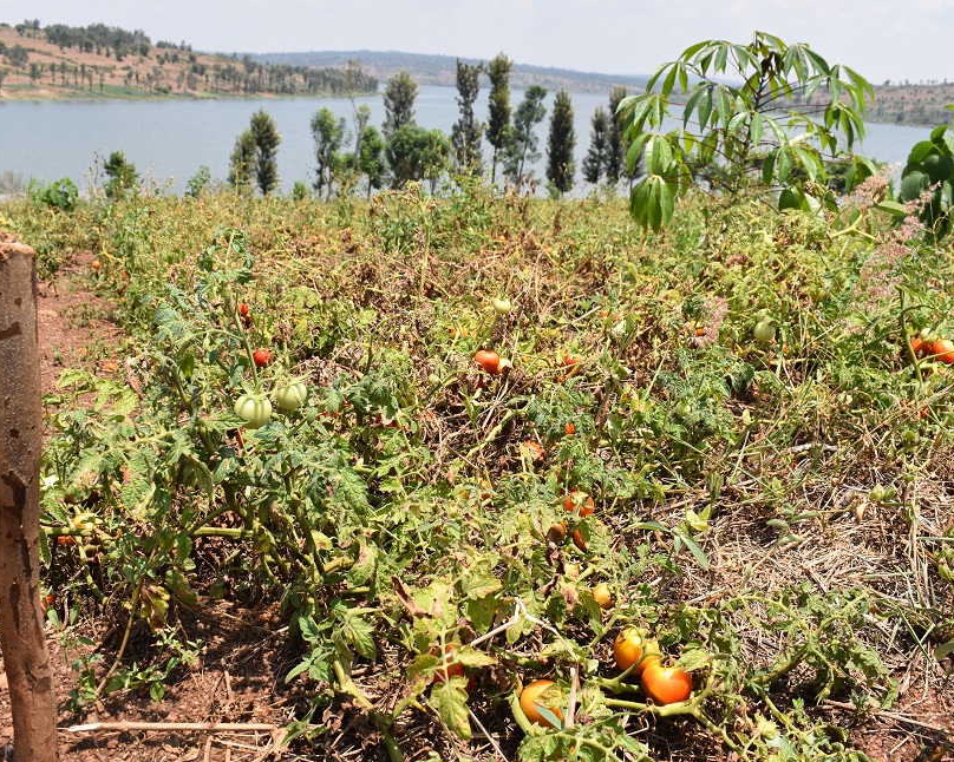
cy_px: 373
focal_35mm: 37
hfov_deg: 49.6
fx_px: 1033
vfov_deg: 40.5
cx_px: 452
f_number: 9
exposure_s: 1/320
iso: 200
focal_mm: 21
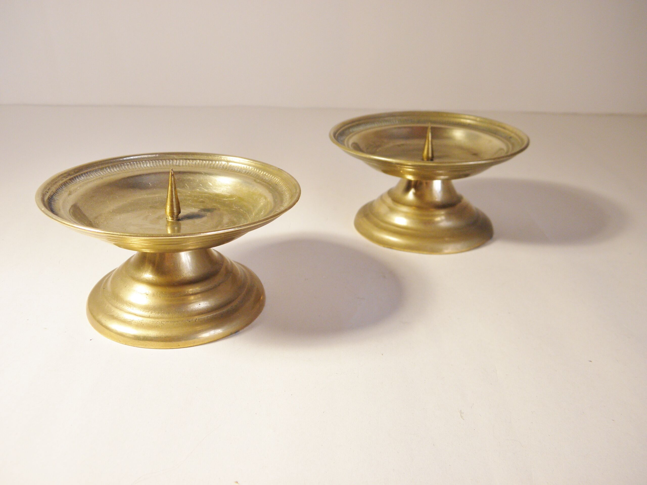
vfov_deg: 41.8
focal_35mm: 34
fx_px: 635
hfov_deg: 54.0
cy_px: 242
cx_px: 324
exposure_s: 1/50
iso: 100
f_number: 3.7
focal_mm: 6.2
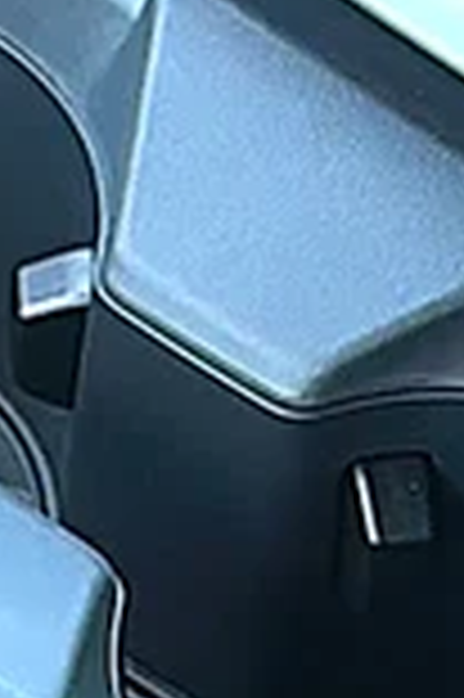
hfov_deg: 6.6
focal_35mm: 207
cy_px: 822
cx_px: -140
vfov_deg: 9.8
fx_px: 4011
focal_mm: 6.86
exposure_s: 1/121
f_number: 1.78
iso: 125
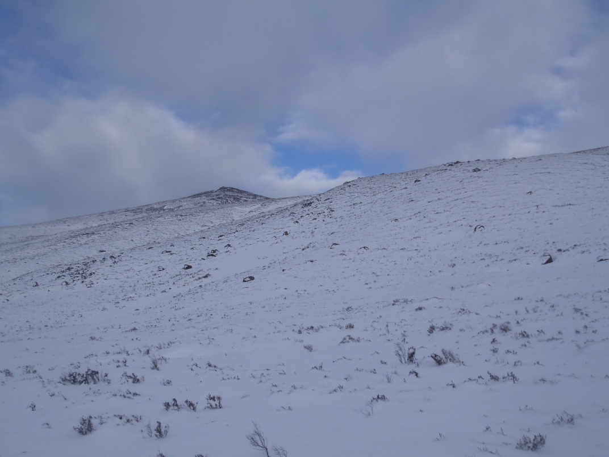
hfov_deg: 51.4
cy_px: 228
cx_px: 304
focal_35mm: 36
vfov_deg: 39.7
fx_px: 633
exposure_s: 1/640
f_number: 5
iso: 80
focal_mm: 6.53
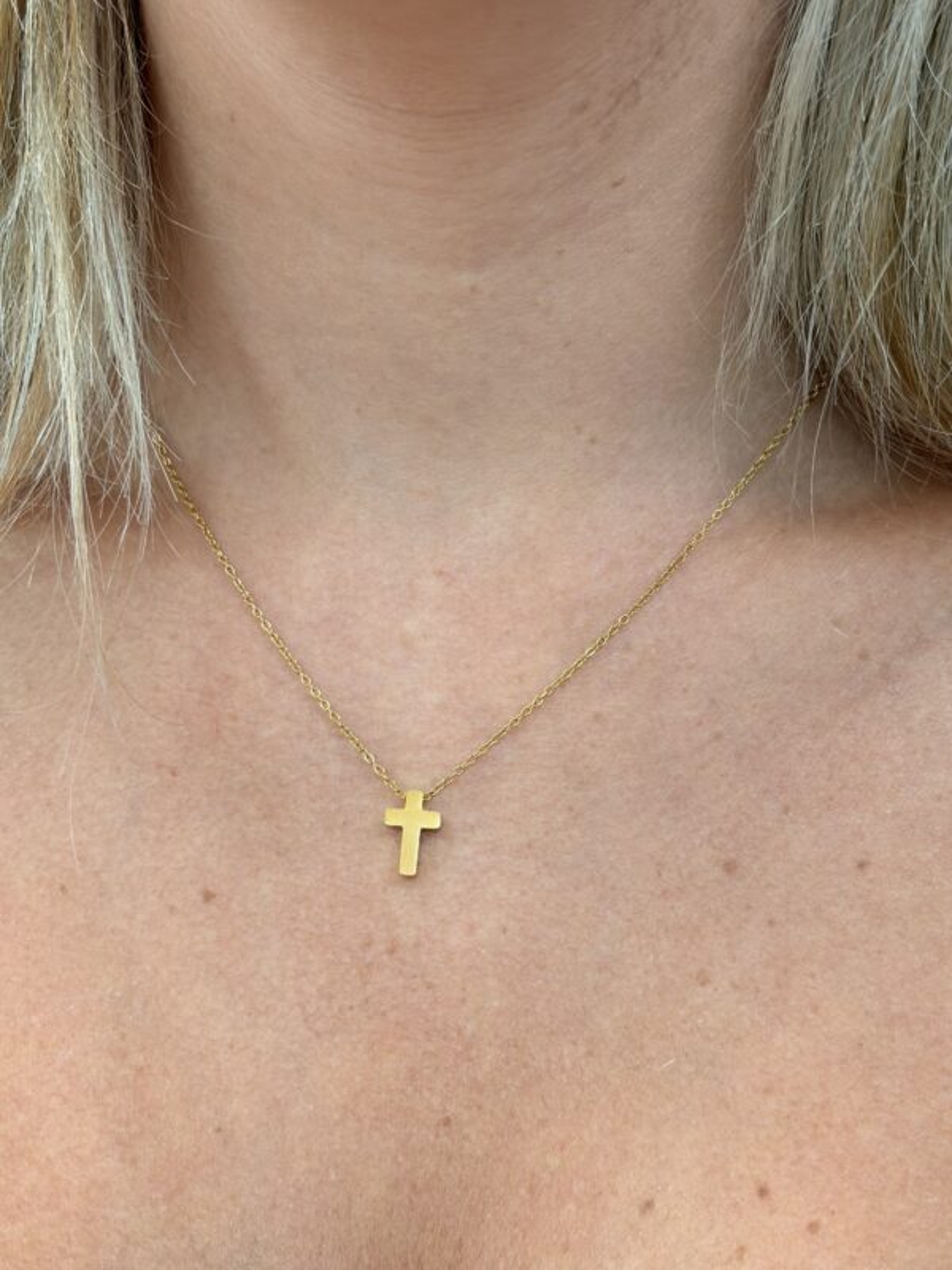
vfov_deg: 36.8
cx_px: 476
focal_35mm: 52
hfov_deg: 28.0
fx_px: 1907
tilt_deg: -15.6
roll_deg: -0.1
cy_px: 635
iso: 40
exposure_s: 1/50
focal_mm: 5.96
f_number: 1.6
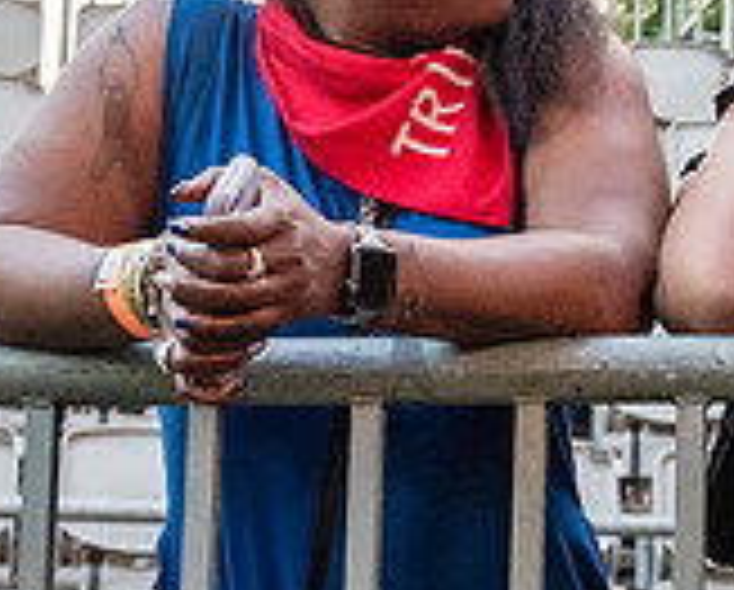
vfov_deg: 10.2
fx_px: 3308
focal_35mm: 152
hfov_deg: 12.2
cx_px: 1037
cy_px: 257
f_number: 4
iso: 4000
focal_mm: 34
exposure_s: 1/250
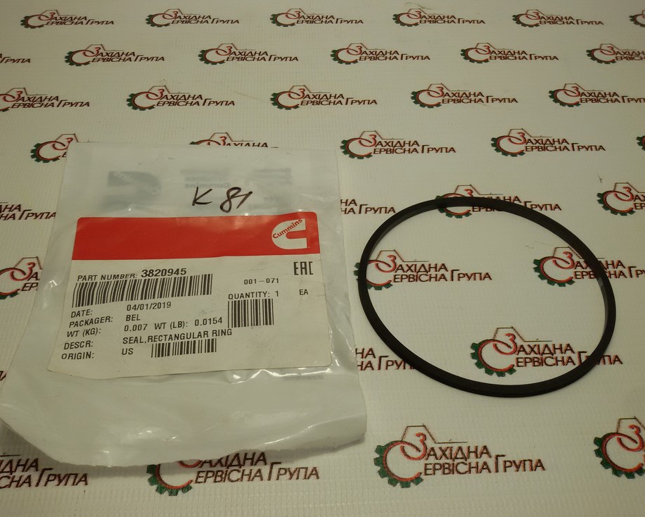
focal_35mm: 33
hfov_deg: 54.2
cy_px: 263
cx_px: 306
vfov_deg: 44.6
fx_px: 630
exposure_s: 1/124
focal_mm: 2.93
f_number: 2.4
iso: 40
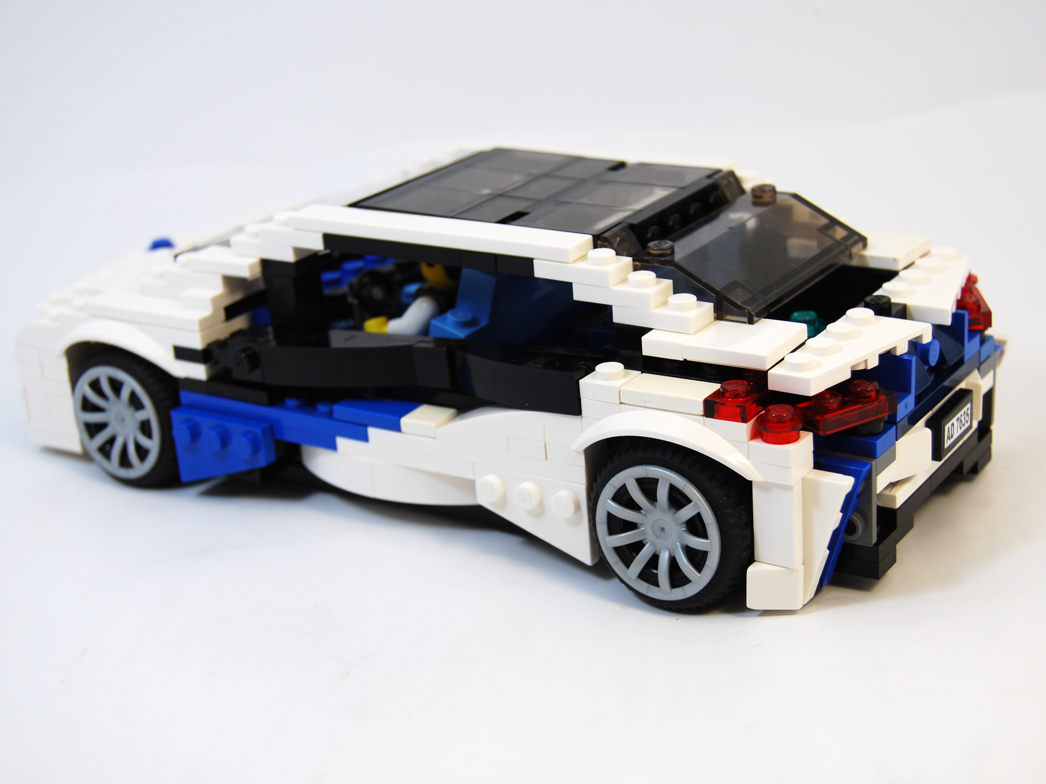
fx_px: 1873
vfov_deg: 23.6
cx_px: 553
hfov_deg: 31.2
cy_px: 393
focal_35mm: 62
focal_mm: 38
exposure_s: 1/125
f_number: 5.6
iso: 160
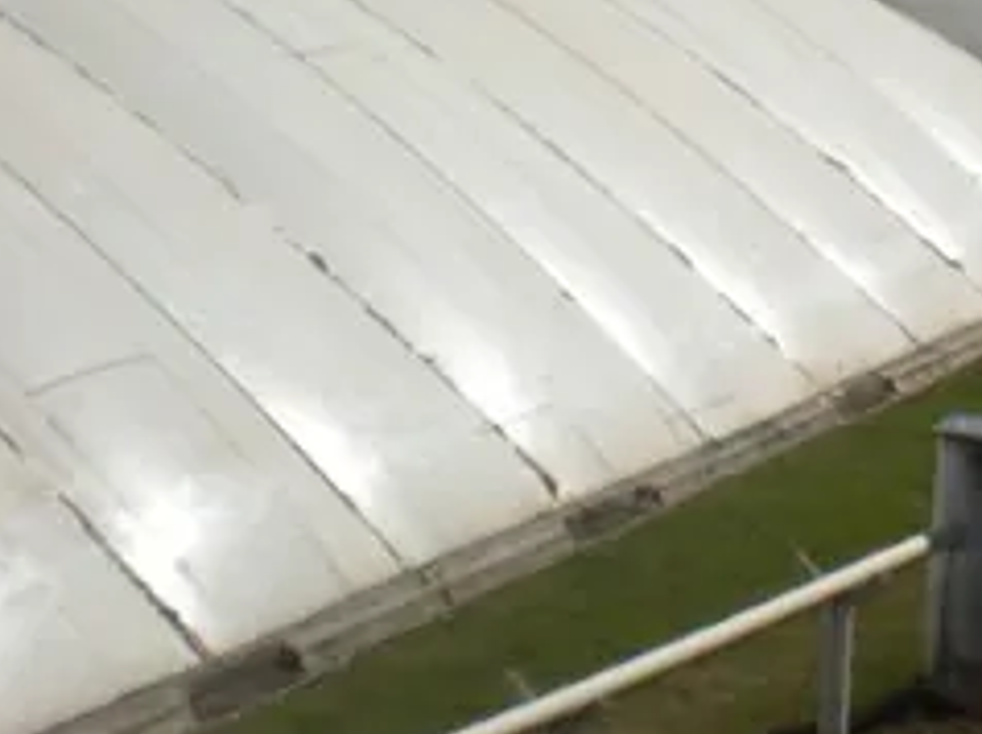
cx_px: 1015
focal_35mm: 96
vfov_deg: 14.9
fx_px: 2721
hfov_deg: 19.8
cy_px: -132
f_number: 4.6
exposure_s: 1/850
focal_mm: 6.3
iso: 64
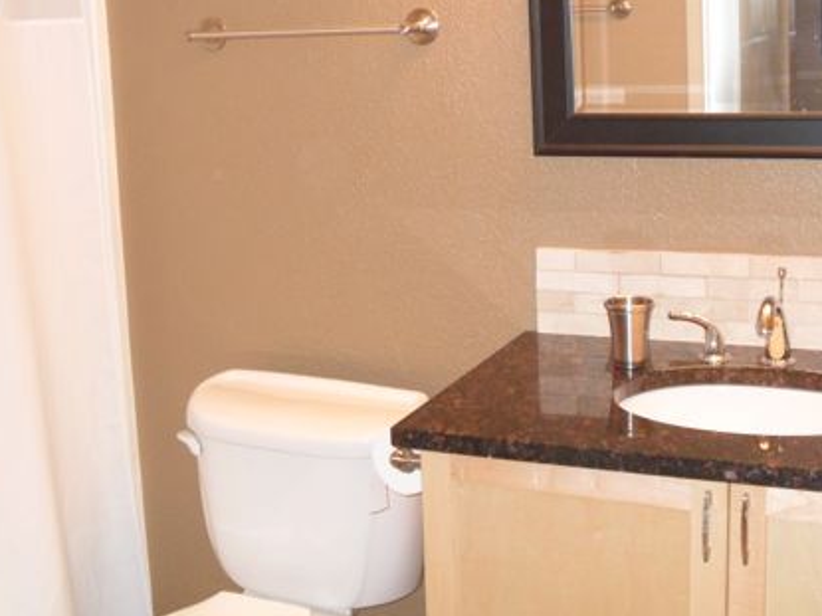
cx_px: 353
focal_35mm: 54
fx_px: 1282
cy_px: 238
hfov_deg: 35.5
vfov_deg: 26.9
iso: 200
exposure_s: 1/45
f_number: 3
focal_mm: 6.3
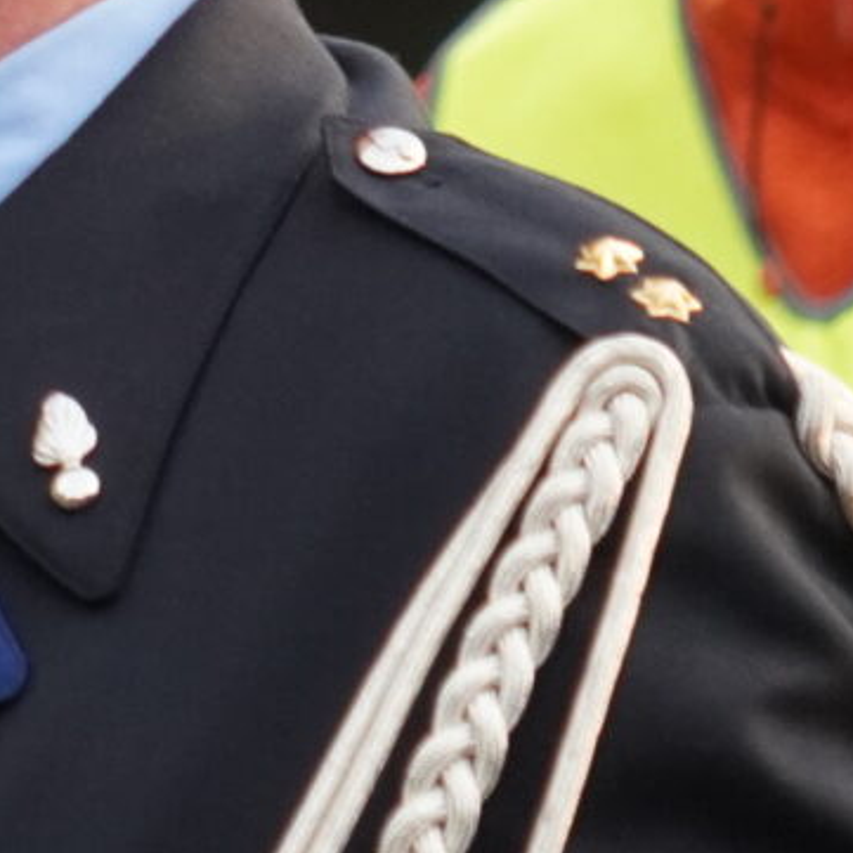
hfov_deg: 1.1
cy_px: 18
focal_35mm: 1527
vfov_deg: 1.1
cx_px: -1519
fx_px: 42572
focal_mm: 169
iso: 1000
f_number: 6.3
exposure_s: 1/320
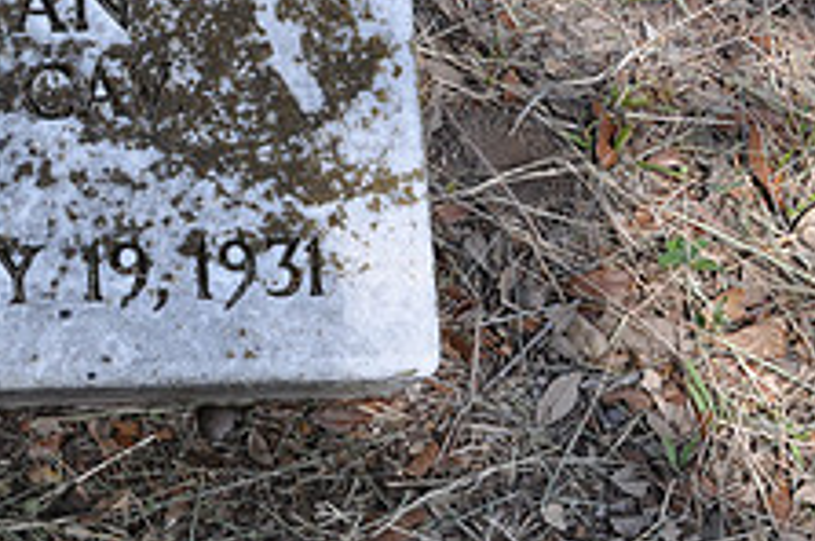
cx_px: -183
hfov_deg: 16.7
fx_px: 2645
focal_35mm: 117
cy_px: 9
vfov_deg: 11.6
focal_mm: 30
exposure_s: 1/60
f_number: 8
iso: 200
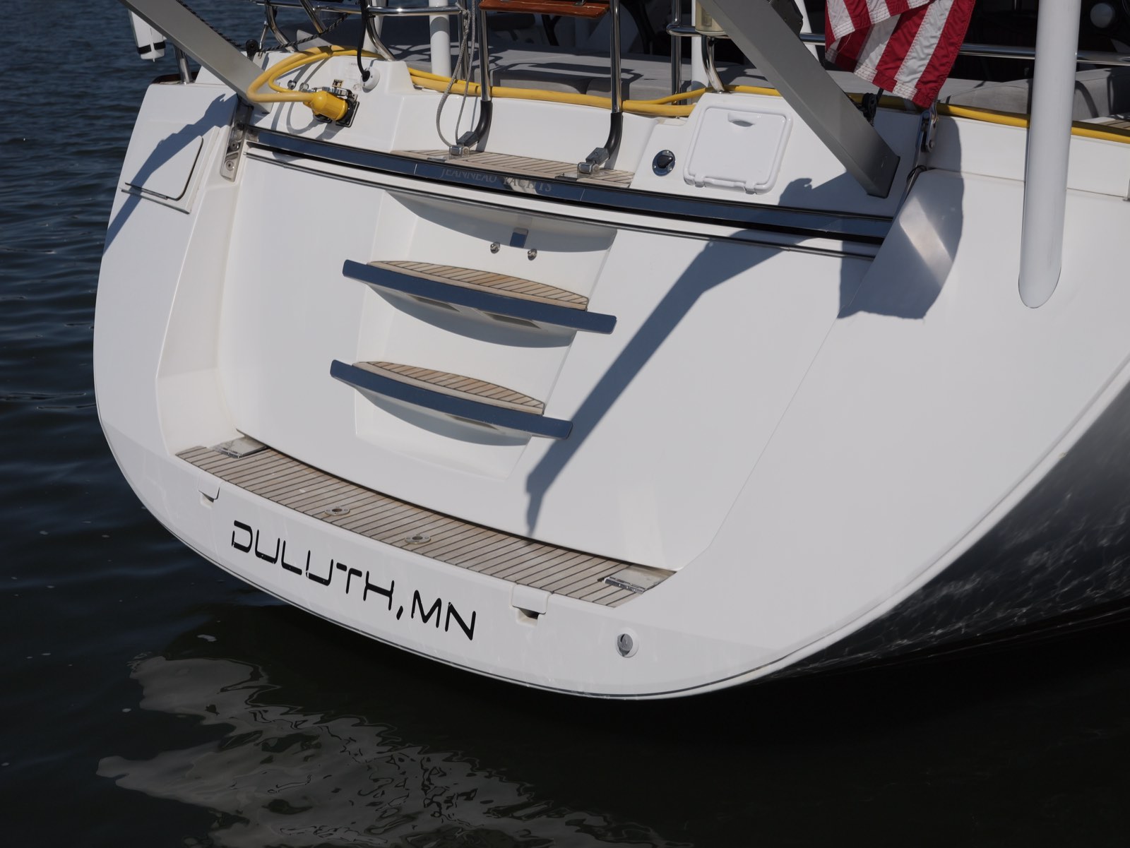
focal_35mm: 56
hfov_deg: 34.3
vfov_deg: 26.1
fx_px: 1829
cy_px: 424
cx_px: 565
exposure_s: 1/6400
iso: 100
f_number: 3.6
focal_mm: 28
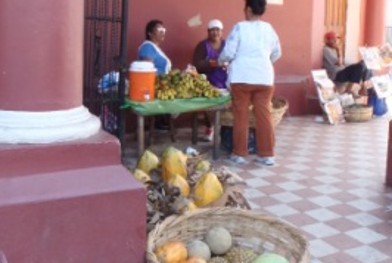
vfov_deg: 27.0
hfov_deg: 40.3
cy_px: 52
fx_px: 534
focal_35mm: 49
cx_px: 195
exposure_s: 1/50
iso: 100
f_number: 3.5
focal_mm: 5
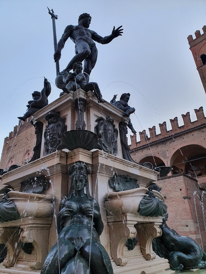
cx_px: 103
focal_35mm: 26
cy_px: 137
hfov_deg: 53.1
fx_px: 206
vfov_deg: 67.3
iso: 125
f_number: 2.4
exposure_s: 1/100
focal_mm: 4.32
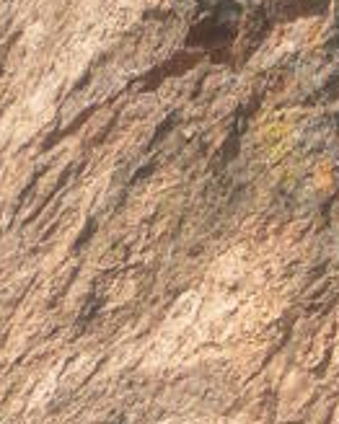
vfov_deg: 6.5
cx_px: 308
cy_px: 715
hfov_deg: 5.3
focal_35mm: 293
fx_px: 3678
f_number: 3.5
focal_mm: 6.3
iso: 88
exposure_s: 1/794
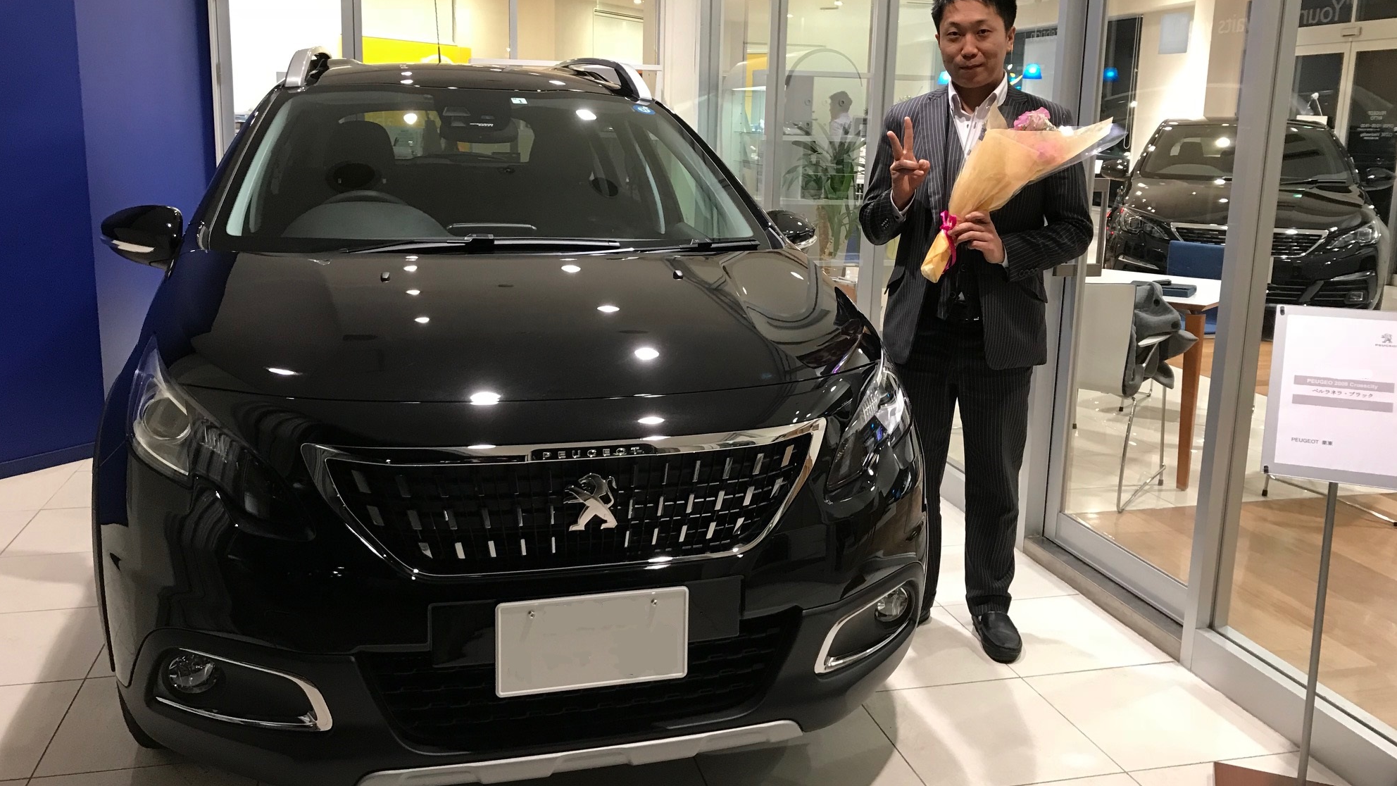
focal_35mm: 31
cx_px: 706
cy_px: 361
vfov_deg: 37.8
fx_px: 1148
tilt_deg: -11.2
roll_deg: -1.9
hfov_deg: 62.6
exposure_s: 1/15
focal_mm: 3.99
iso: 50
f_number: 1.8
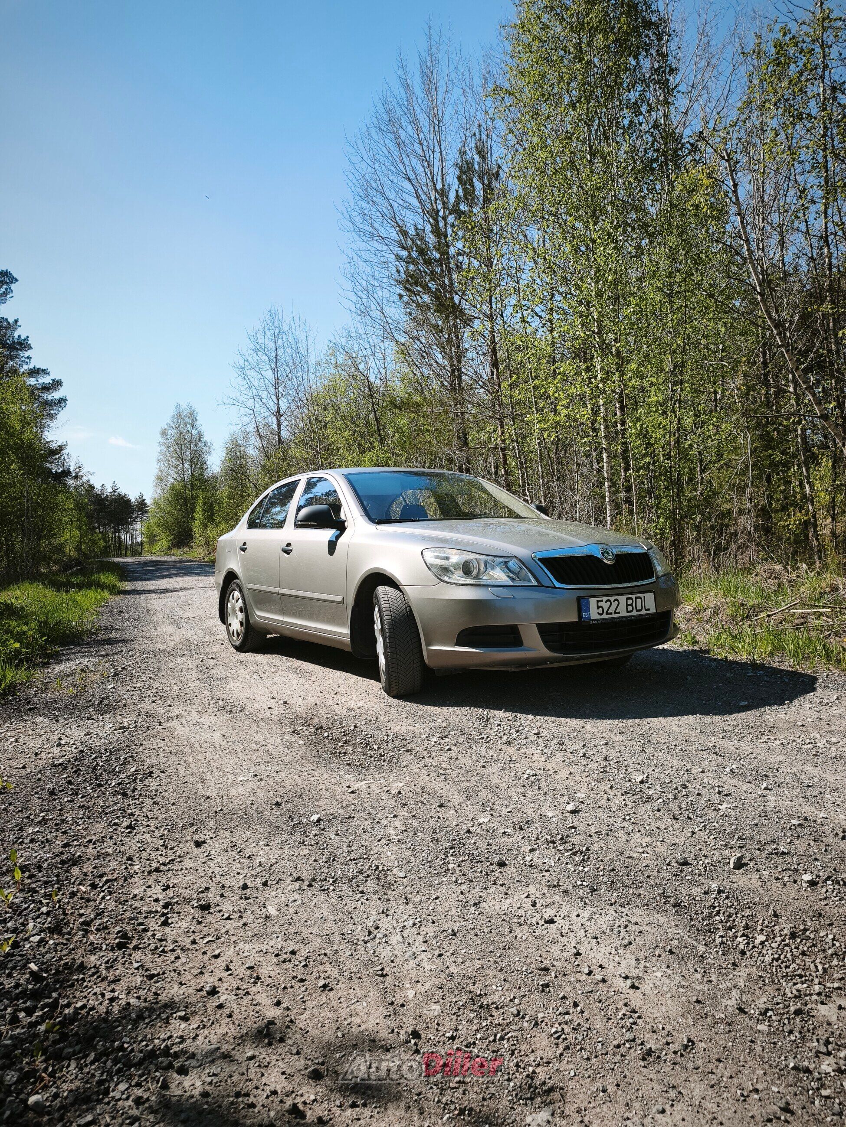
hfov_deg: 58.9
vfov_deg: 73.9
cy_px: 564
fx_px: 749
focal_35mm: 23
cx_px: 423
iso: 50
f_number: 1.62
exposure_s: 1/2392
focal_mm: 6.45
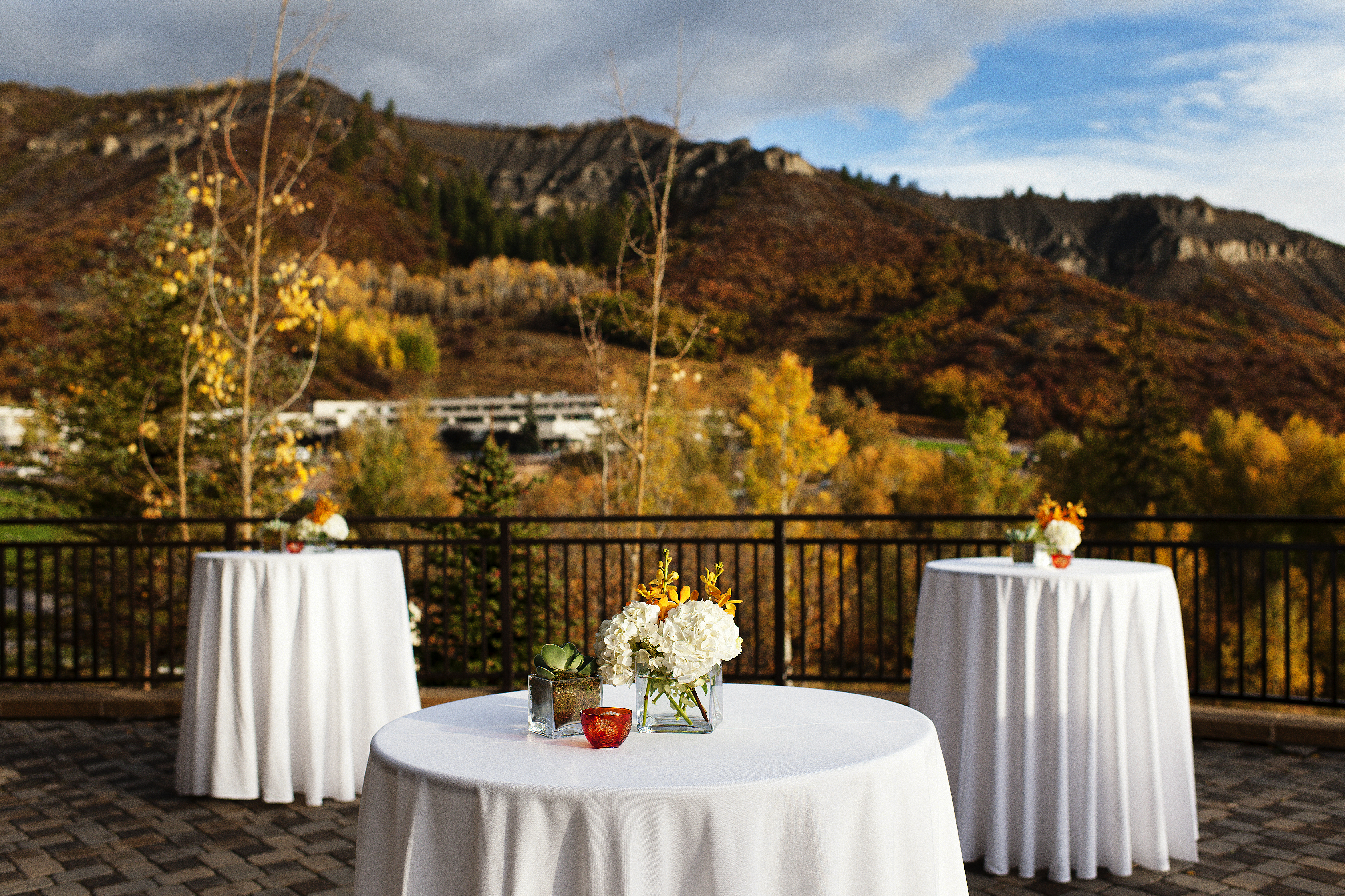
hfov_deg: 54.4
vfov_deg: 37.9
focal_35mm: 35
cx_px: 672
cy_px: 448
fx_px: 1308
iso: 50
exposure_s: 1/400
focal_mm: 35
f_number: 3.5
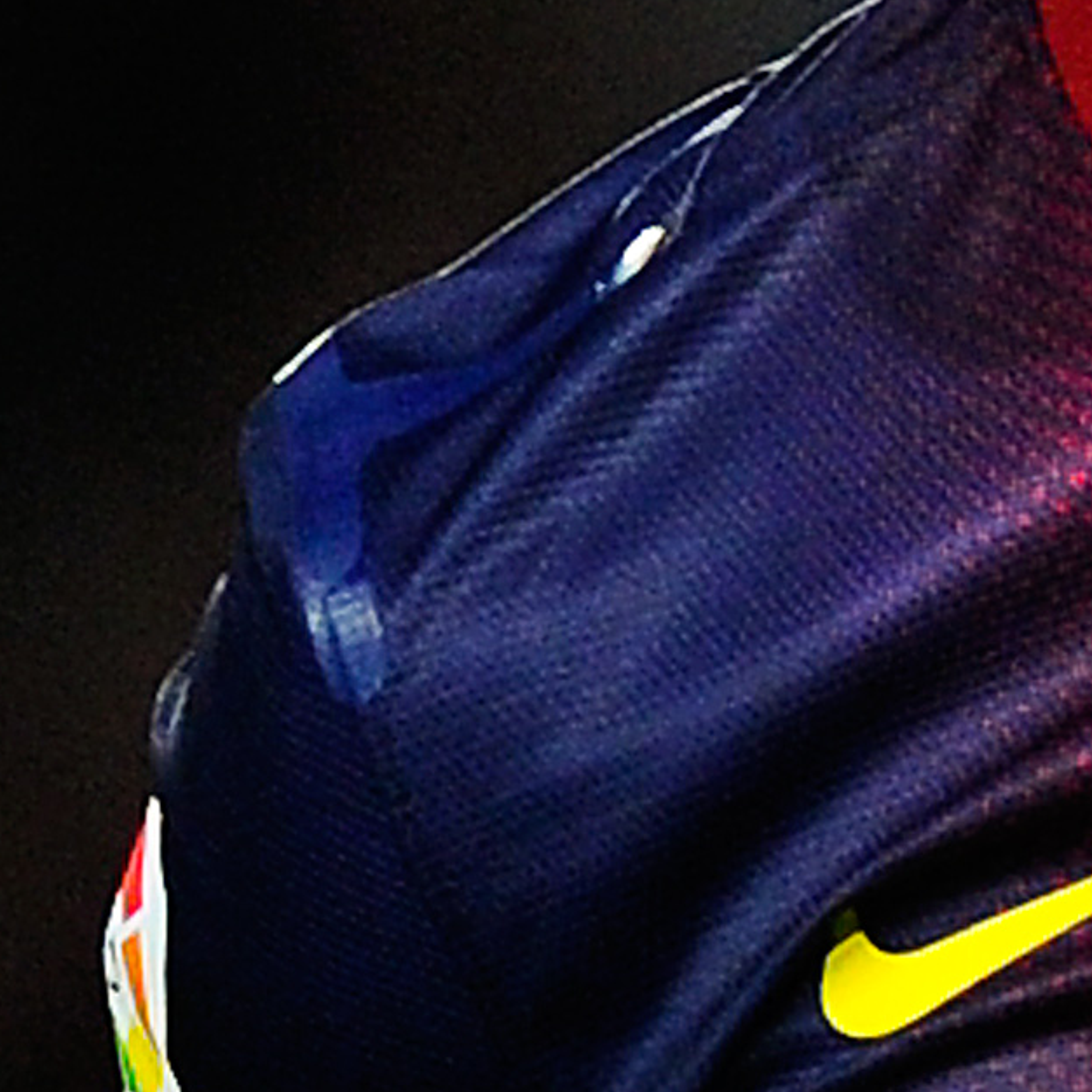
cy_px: -424
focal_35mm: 1628
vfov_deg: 1.1
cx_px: 1488
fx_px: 58104
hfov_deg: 1.1
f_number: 3.5
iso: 2000
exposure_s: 1/1250
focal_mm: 400
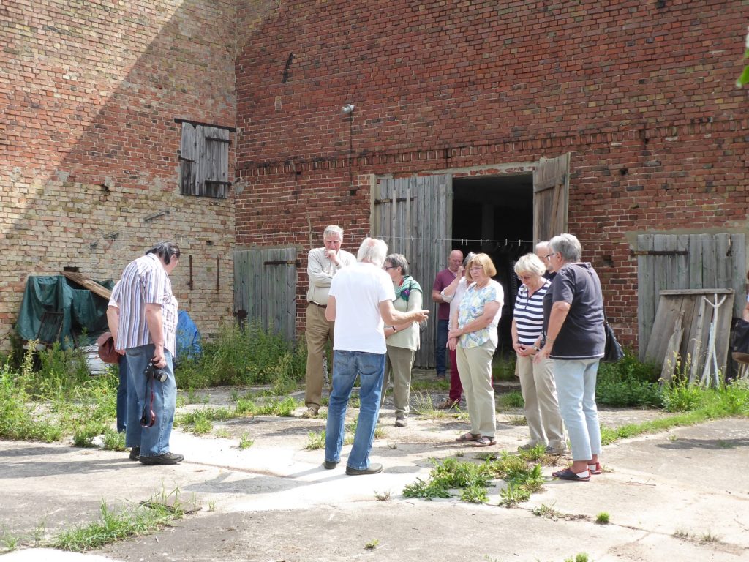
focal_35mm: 49
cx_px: 374
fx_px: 1060
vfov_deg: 29.7
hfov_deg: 38.9
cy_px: 281
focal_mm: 8.4
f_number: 4
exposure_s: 1/250
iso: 125
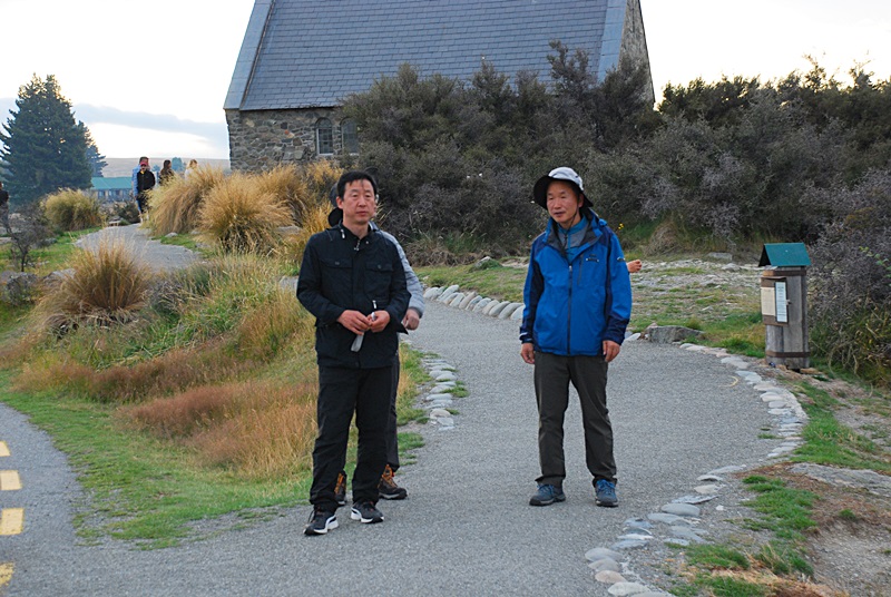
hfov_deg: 27.0
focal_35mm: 75
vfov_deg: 18.2
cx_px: 446
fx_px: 1859
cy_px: 298
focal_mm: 50
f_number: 6.3
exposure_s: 1/125
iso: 400
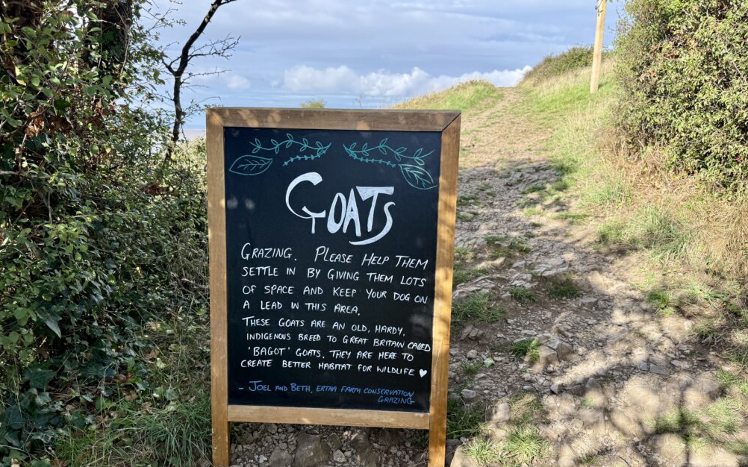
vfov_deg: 47.4
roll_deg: -0.2
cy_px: 270
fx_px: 530
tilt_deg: -14.0
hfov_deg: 70.4
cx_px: 378
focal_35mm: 26
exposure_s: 1/1812
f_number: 1.78
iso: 100
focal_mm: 6.76
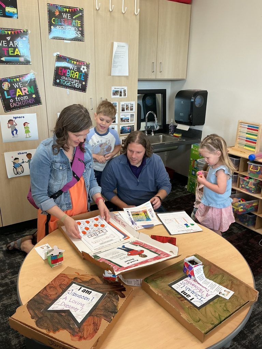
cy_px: 174
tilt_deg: -18.4
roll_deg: -0.9
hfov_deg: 48.2
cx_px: 131
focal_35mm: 29
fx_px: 293
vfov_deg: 61.7
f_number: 1.8
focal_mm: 3
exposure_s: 1/50
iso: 125
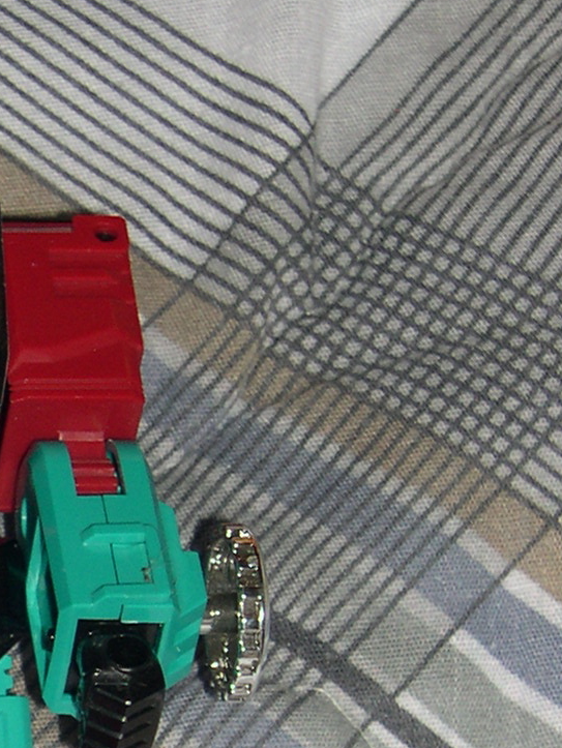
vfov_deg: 11.0
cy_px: 671
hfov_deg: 8.2
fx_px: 3871
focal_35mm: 179
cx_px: -234
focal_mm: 12.2
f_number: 3.4
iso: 100
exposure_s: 1/60
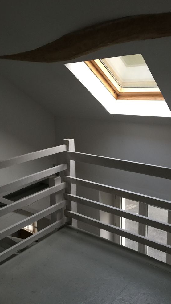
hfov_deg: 36.7
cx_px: 88
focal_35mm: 32
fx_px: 258
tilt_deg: -11.1
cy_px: 151
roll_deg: +2.2
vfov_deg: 61.0
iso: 80
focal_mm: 4.15
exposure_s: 1/17
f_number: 2.2
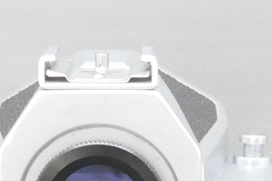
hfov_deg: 13.1
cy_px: 301
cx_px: 177
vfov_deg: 8.5
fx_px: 1185
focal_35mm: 157
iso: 1600
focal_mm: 13.1
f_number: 8
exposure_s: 1/13
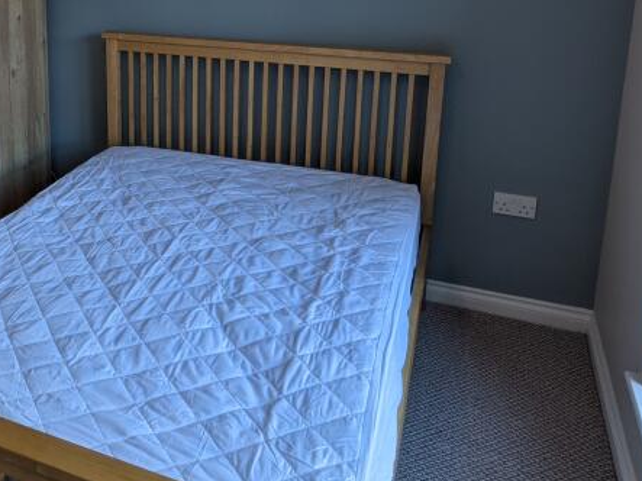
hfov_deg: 47.3
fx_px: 686
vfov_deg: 36.7
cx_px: 125
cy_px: 67
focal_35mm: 37
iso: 50
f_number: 2.2
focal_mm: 2.22
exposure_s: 1/50
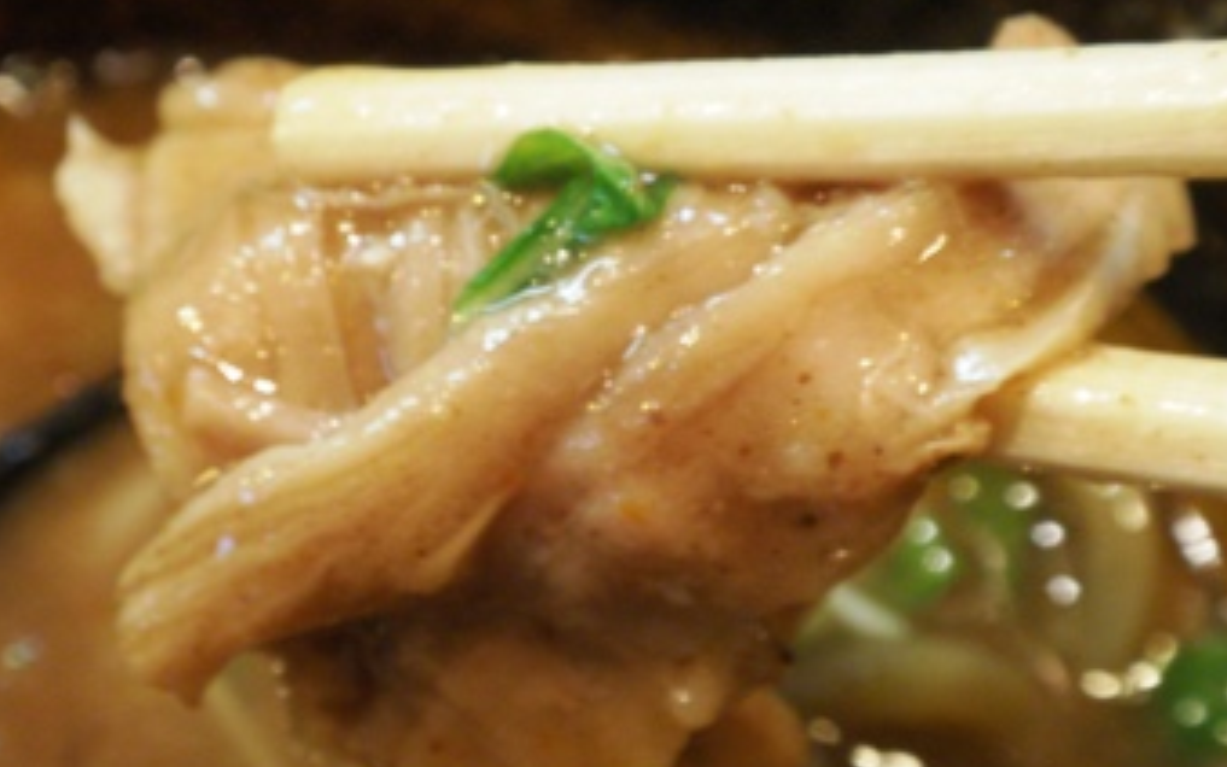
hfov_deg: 27.1
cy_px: 463
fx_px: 2542
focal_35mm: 76
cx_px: 541
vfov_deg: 17.2
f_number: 4.3
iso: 100
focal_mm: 9.1
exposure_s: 1/4
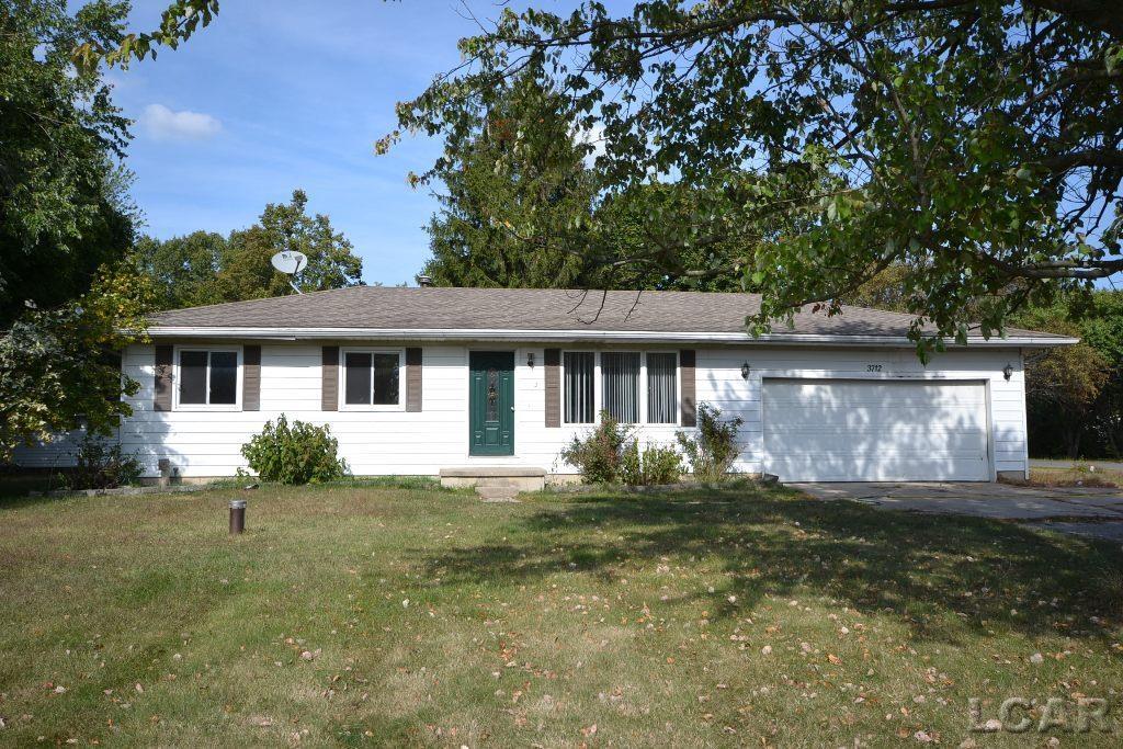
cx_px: 562
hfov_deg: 61.9
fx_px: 936
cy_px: 374
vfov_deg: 43.6
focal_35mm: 30
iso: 100
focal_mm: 20
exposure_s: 1/200
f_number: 7.1
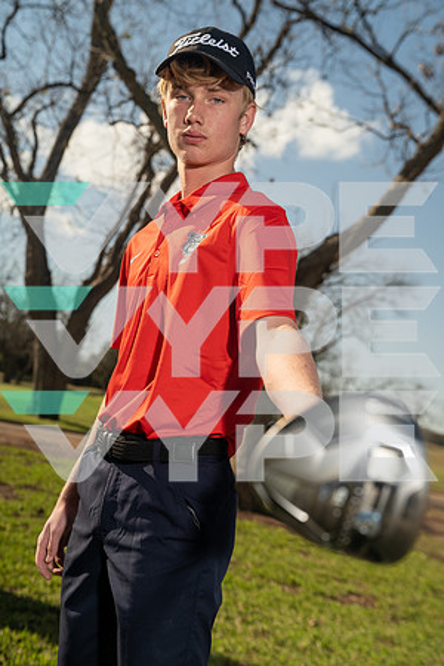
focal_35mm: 47
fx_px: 869
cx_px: 222
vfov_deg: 41.9
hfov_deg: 28.6
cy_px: 333
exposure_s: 1/200
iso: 500
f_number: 4.5
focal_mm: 47
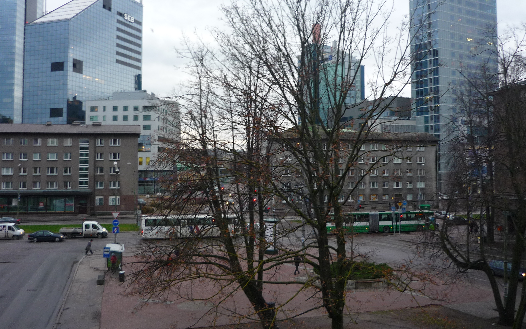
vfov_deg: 35.3
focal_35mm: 36
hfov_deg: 54.0
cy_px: 142
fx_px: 516
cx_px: 262
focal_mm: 5.5
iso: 100
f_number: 2.8
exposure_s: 1/40
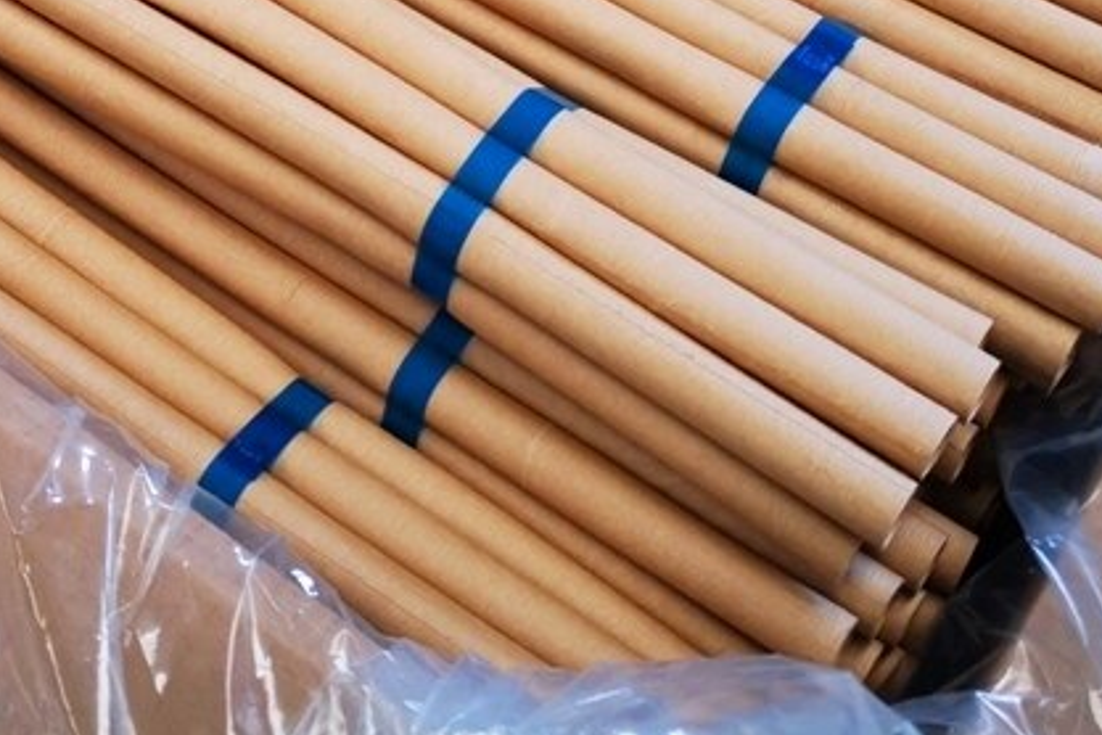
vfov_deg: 18.2
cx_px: 320
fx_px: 2112
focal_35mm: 69
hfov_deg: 28.9
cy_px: -270
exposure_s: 1/100
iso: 160
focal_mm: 5.58
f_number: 1.8
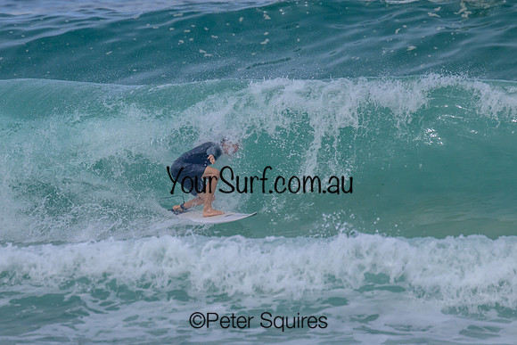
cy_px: 161
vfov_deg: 1.3
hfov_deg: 1.9
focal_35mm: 1077
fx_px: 15465
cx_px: 186
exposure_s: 1/2000
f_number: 11
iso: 800
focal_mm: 800
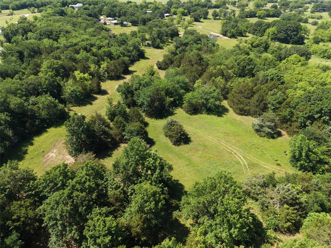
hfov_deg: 71.6
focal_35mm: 24
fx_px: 229
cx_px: 166
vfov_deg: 56.8
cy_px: 124
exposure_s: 1/1250
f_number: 1.8
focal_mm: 8.67
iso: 100
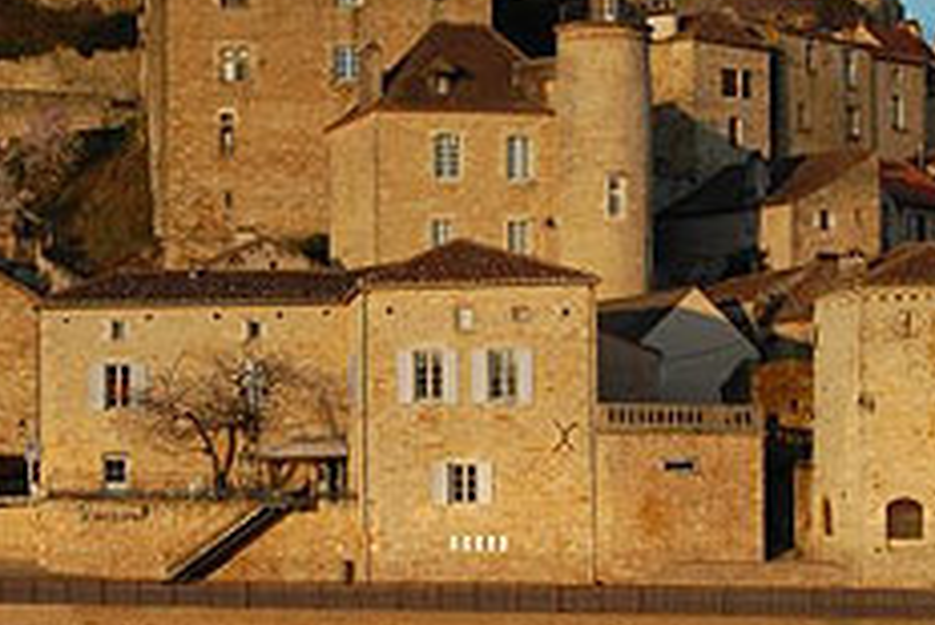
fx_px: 3404
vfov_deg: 10.5
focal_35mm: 131
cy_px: 411
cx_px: 415
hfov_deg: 15.6
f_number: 9
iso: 200
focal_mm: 45
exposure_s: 1/320
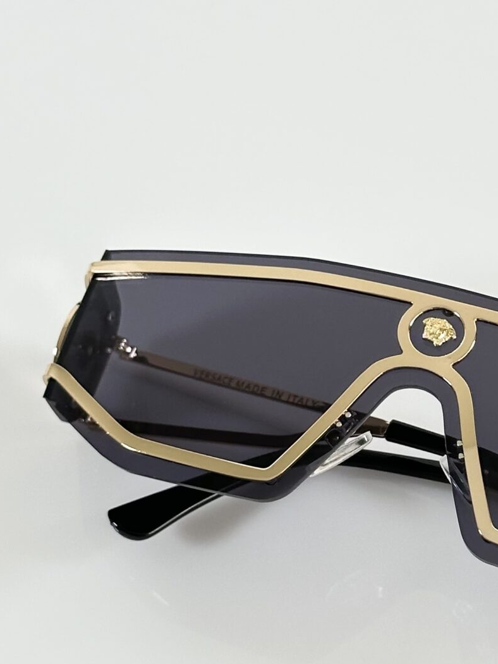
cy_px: 425
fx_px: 2243
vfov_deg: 16.8
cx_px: 428
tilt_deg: -55.1
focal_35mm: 117
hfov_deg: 12.6
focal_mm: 6.86
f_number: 1.78
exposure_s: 1/121
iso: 64
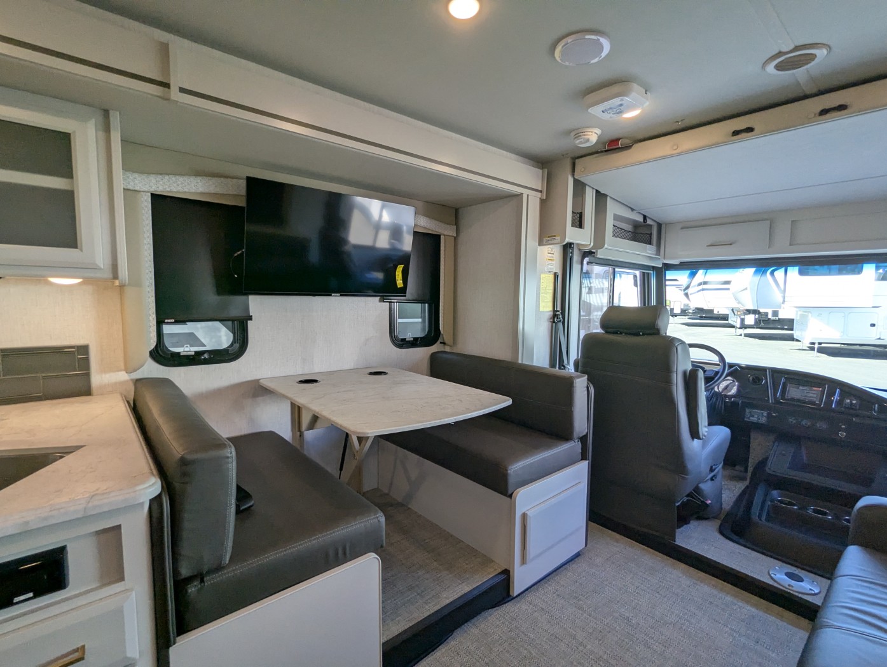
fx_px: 411
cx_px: 444
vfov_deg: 78.2
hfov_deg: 94.4
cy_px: 334
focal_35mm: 16
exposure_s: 1/187
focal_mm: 2.35
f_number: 2.2
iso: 89
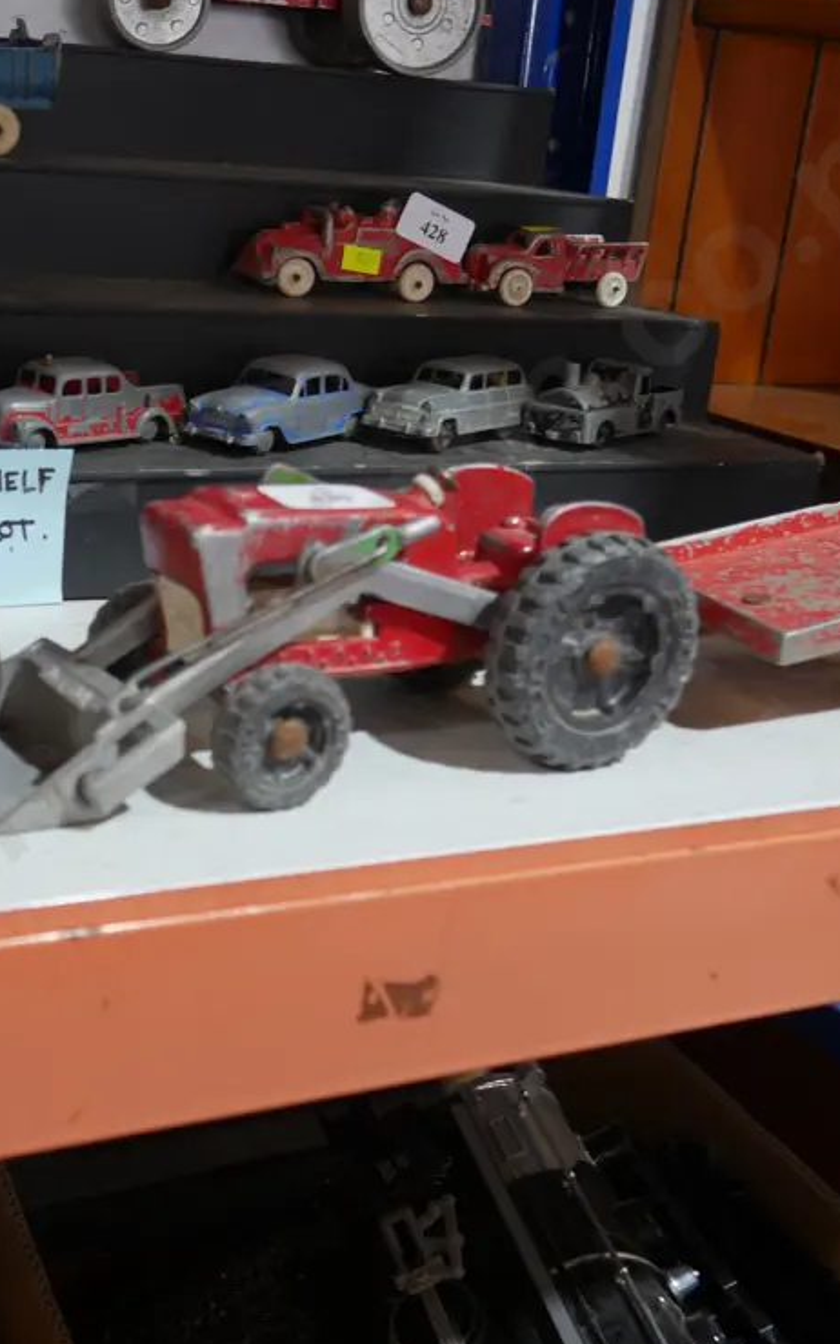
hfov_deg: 27.0
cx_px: 198
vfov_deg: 42.6
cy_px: 670
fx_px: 1721
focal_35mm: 47
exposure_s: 1/60
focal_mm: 16
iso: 320
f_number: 3.6
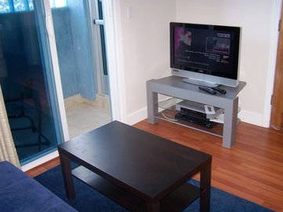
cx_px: 144
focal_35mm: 39
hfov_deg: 47.9
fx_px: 319
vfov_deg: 36.8
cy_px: 105
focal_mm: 6.3
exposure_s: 1/60
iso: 140
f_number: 2.8
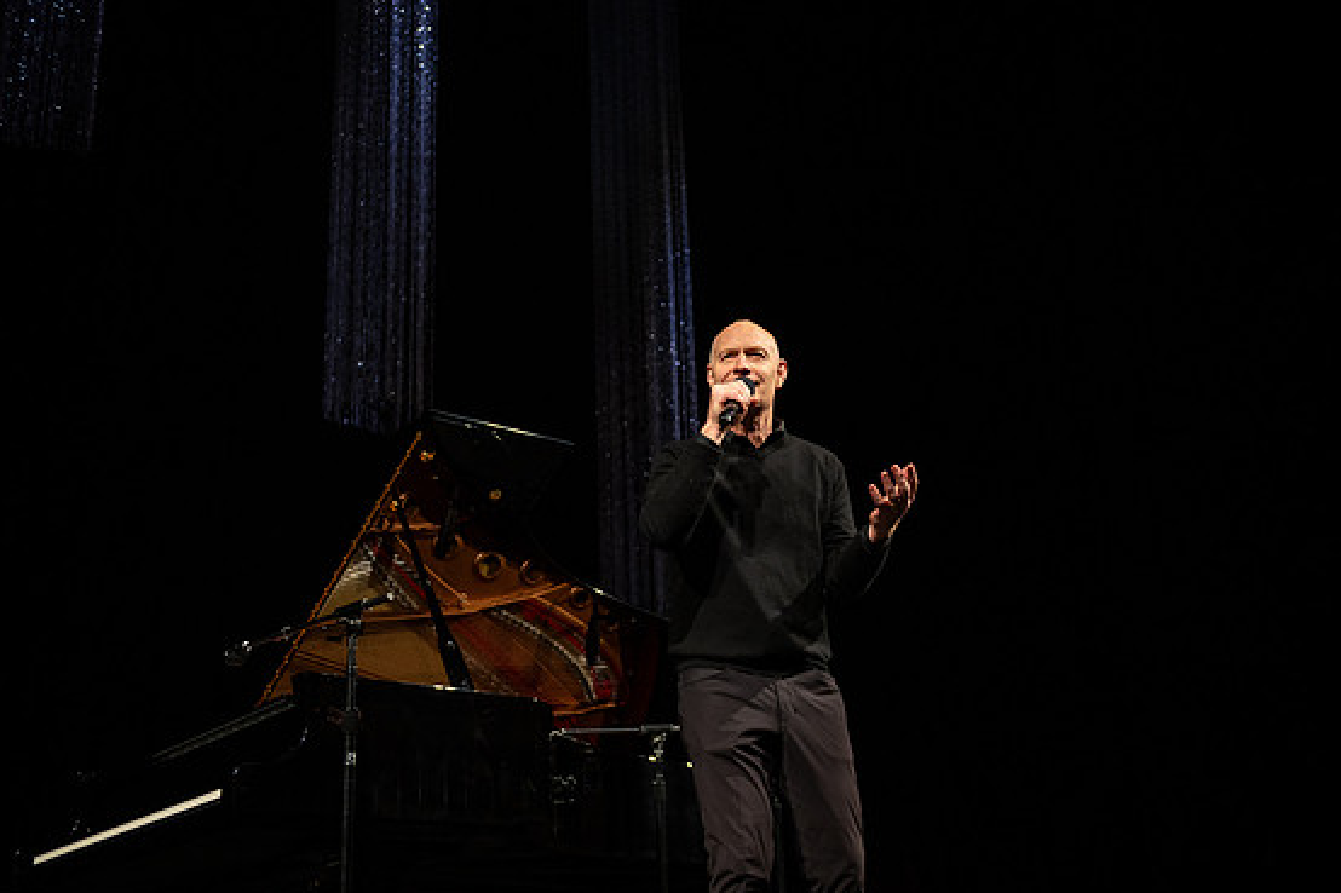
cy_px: 463
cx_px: 692
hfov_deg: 44.5
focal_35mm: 44
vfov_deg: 30.5
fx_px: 1638
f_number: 2.8
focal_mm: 42
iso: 1000
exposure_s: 1/400
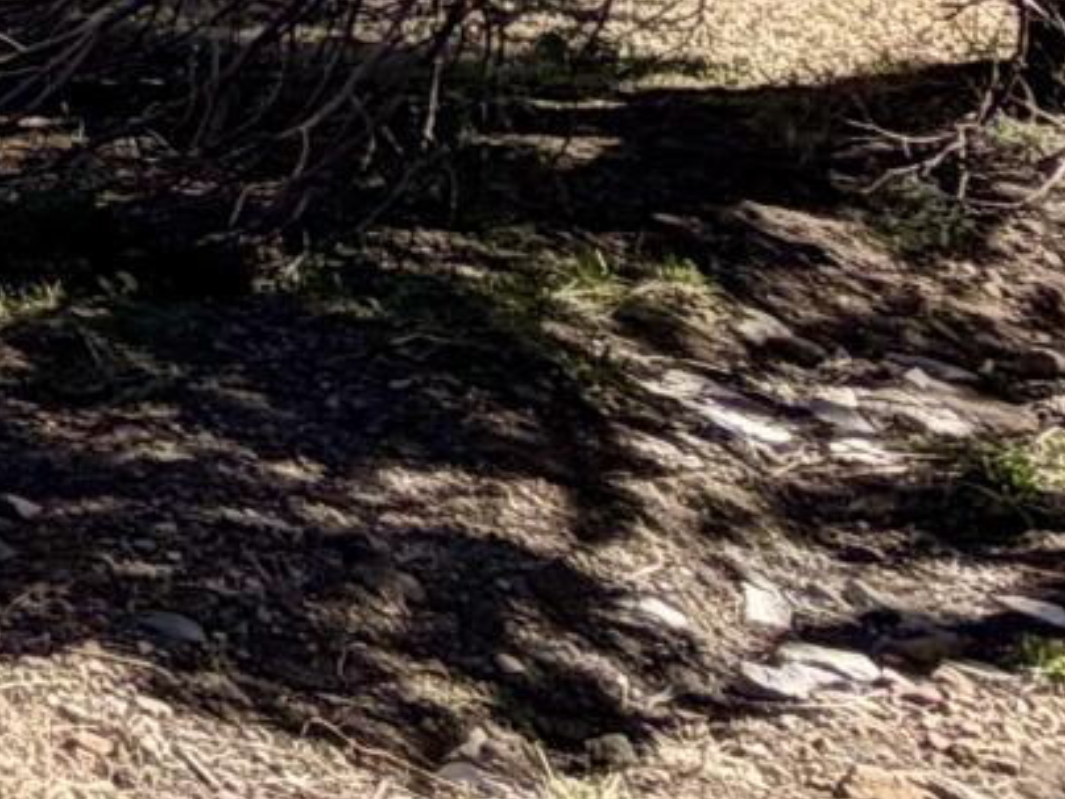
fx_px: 3200
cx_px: -1542
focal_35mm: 104
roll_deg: +3.4
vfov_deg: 12.3
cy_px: -894
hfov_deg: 13.4
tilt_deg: +0.8
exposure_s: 1/770
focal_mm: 2.22
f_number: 2.2
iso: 32
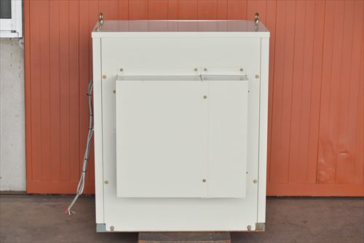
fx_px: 880
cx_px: 182
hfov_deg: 23.4
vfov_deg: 15.7
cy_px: 122
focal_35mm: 87
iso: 1250
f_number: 6.3
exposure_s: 1/800
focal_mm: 58
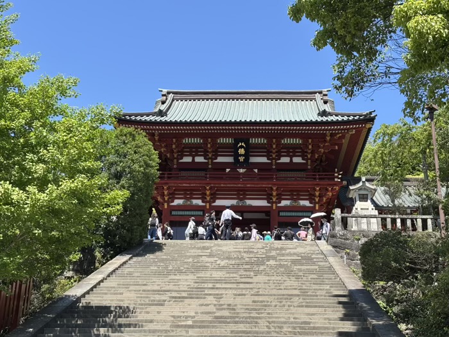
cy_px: 168
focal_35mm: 52
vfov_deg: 28.0
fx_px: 674
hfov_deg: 36.8
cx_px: 224
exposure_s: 1/1328
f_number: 1.6
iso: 32
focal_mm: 5.96
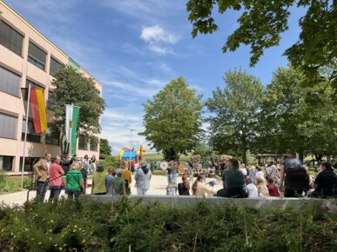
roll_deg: -1.0
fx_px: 292
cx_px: 167
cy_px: 129
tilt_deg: +6.3
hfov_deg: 60.0
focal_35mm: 30
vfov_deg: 46.8
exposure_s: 1/1786
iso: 16
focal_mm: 3
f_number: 1.8
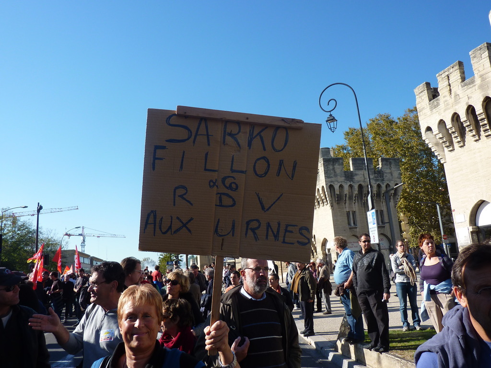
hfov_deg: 61.7
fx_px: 411
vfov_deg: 48.2
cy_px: 184
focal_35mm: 29
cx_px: 246
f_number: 4
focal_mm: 4.7
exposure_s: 1/500
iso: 80
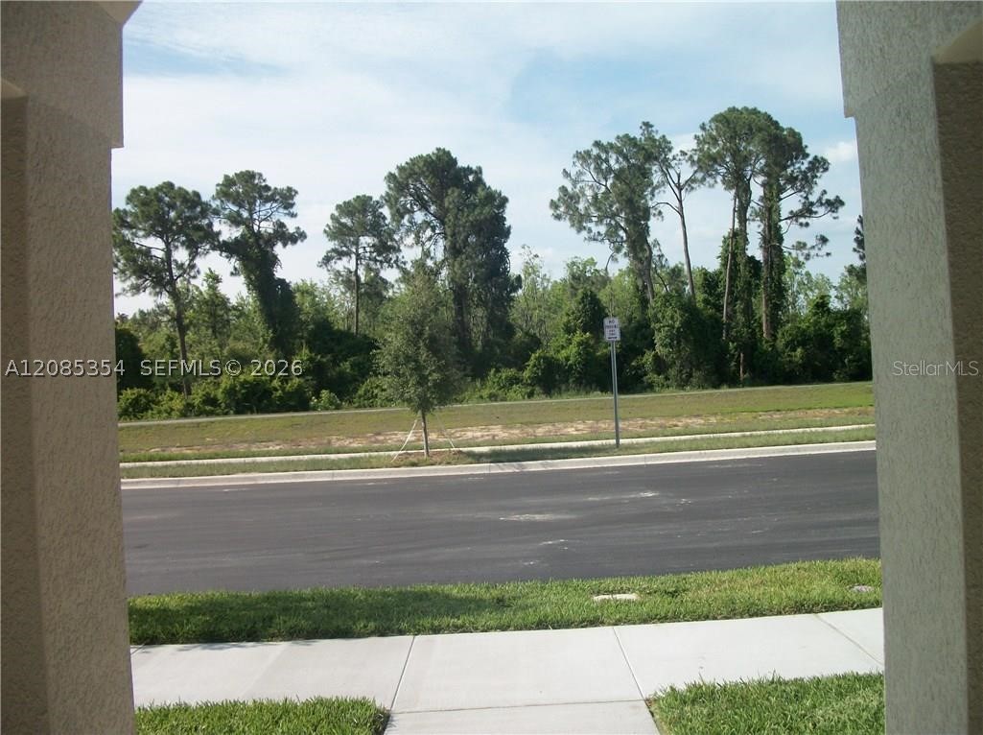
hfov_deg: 56.9
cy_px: 368
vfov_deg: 44.1
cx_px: 492
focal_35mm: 32
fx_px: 908
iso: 80
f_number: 8.8
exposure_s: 1/200
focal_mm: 5.7
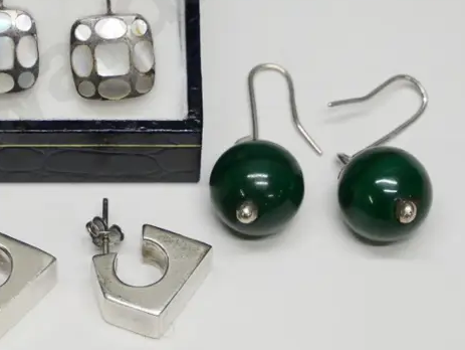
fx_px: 2971
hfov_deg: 8.9
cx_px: 27
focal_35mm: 221
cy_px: 98
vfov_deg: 6.7
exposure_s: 1/320
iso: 3200
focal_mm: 50
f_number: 6.3
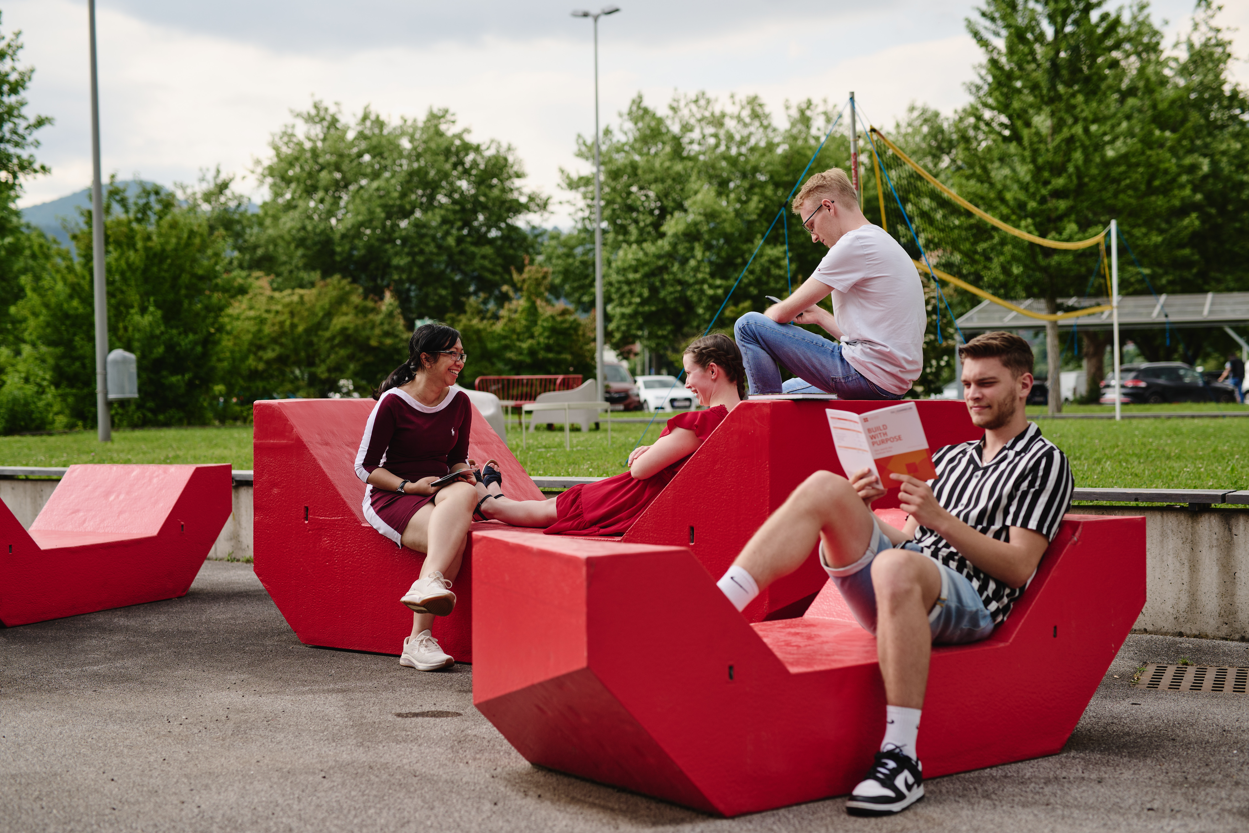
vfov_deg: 26.5
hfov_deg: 38.9
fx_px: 1769
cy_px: 419
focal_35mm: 51
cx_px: 630
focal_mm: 50
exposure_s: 1/1250
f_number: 2.8
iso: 125
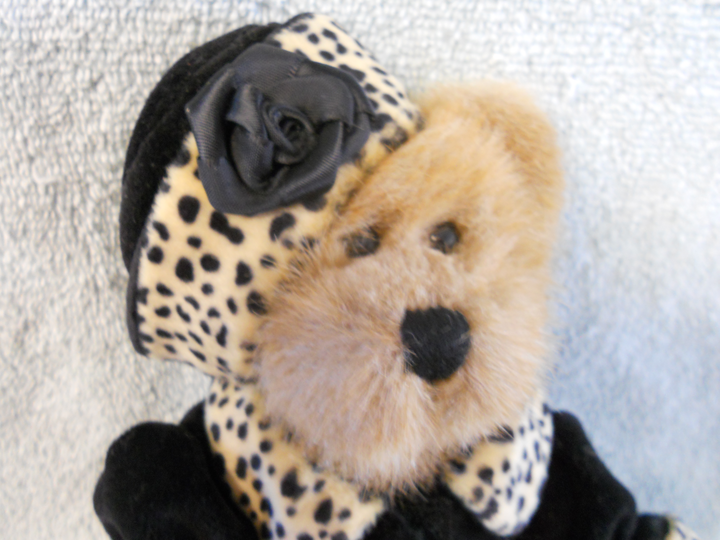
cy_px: 270
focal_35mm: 32
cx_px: 360
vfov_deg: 44.2
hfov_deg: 56.8
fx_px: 666
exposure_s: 1/10
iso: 400
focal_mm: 5.8
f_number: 3.5
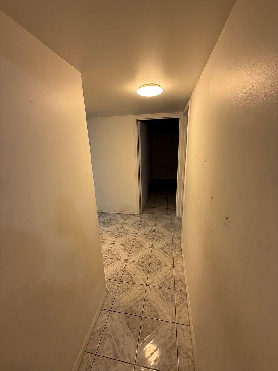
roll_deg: +0.3
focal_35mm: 14
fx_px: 150
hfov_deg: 85.7
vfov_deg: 102.1
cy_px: 186
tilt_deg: -14.8
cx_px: 139
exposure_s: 1/60
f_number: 2.2
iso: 200
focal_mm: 2.22
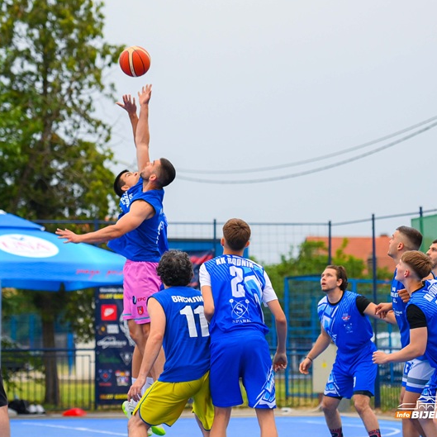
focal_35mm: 144
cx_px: 153
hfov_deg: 12.1
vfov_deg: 12.1
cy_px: 218
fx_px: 2057
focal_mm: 112
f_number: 2.8
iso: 1250
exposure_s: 1/800
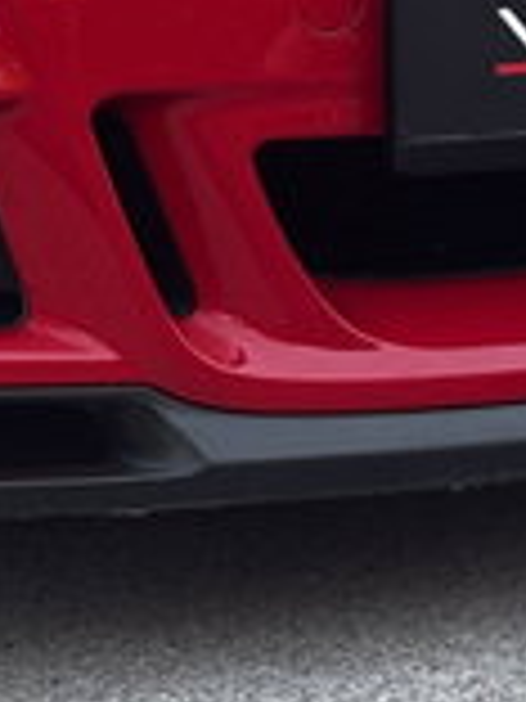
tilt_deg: -0.7
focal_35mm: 256
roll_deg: +0.3
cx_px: 193
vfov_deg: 7.6
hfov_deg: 5.8
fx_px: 5187
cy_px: -297
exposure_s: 1/50
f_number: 1.6
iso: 64
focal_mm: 5.96
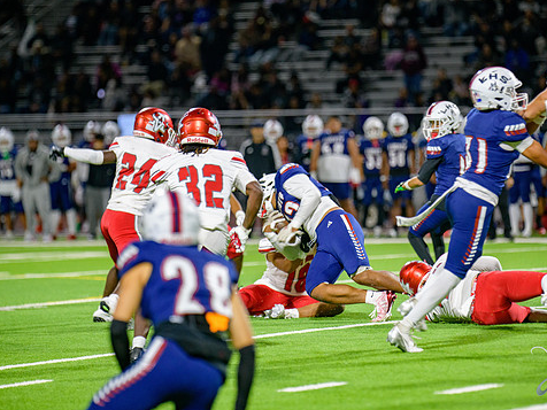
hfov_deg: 7.0
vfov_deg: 5.3
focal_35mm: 281
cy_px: 208
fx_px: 4440
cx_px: 321
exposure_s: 1/250
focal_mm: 240
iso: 2000
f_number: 2.8
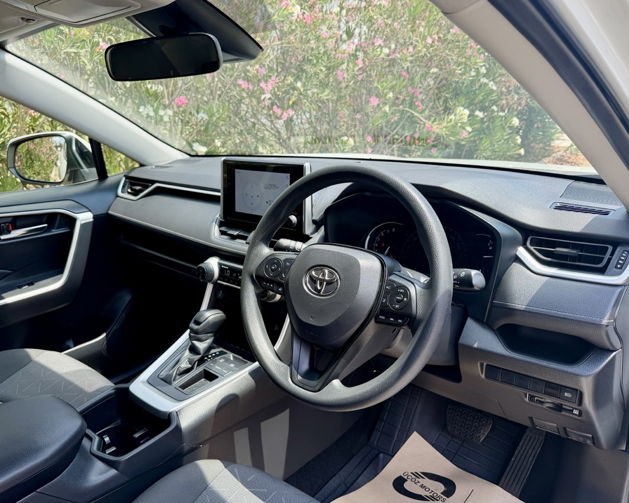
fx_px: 484
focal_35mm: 26
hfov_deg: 66.0
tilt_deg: -20.4
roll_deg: +2.2
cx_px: 302
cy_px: 256
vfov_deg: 54.9
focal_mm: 6.76
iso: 80
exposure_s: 1/780
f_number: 1.78
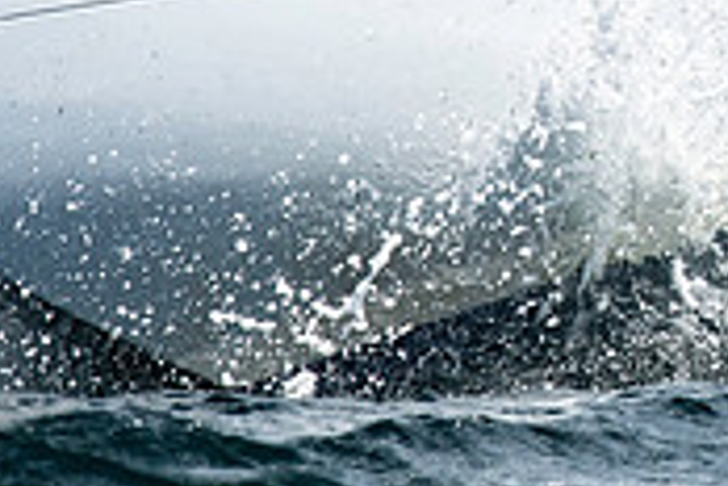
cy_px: -283
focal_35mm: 1504
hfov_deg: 1.4
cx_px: 1017
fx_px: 30412
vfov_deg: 0.9
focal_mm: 300
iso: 320
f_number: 5.6
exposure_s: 1/4000
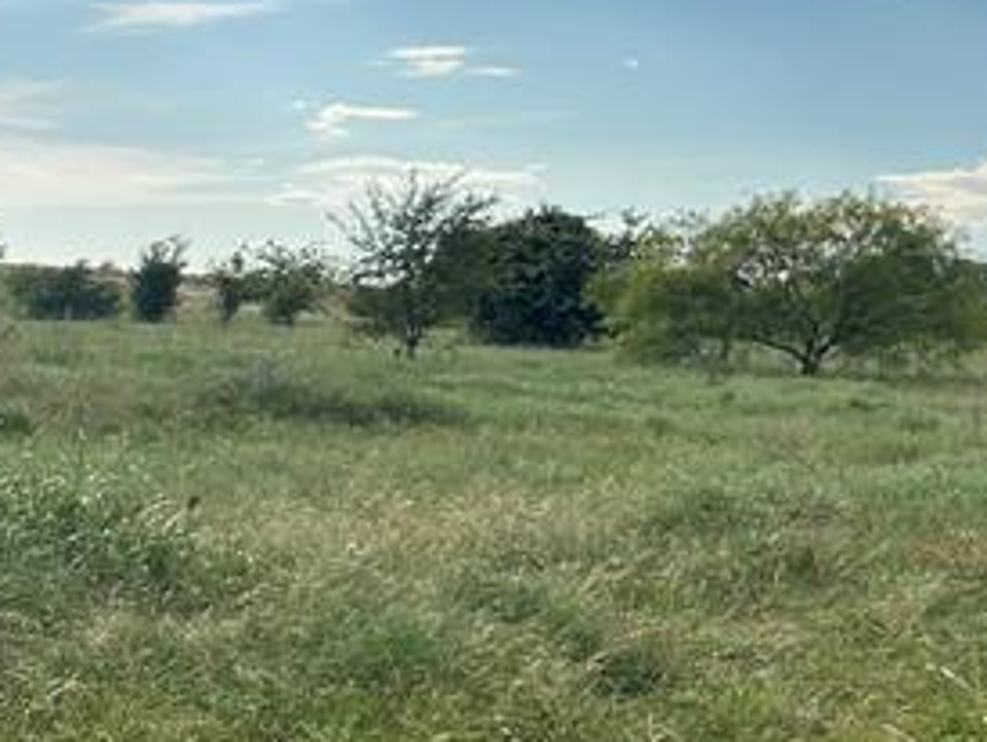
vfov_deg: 15.1
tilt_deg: -7.6
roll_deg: -3.8
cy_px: 695
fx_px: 2768
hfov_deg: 18.2
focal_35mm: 97
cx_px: -457
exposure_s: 1/4831
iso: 50
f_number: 1.5
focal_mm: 5.7
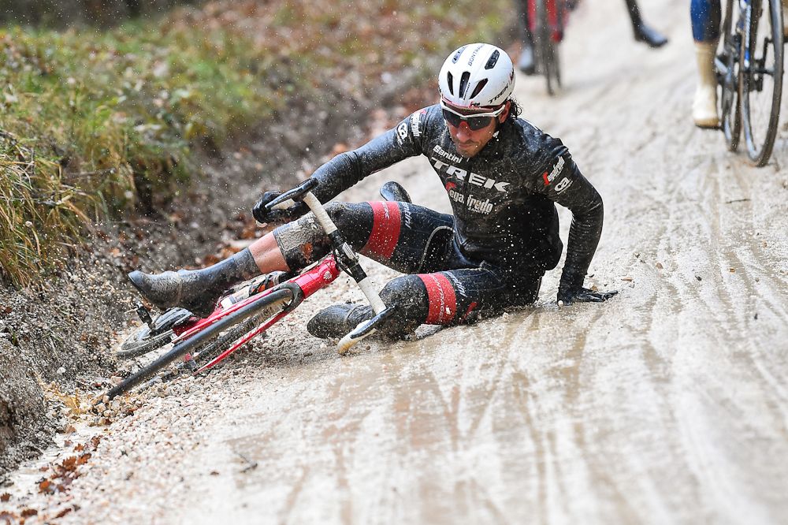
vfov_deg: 8.1
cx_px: 394
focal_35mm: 170
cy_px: 262
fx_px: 3720
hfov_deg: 12.1
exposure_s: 1/1600
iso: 3200
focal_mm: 170
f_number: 3.5
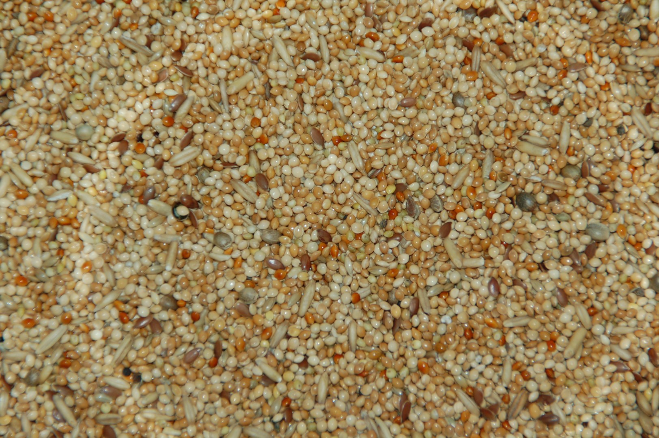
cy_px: 219
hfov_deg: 6.9
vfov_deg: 4.6
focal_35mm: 300
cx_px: 330
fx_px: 5487
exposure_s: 1/60
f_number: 6.3
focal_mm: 200
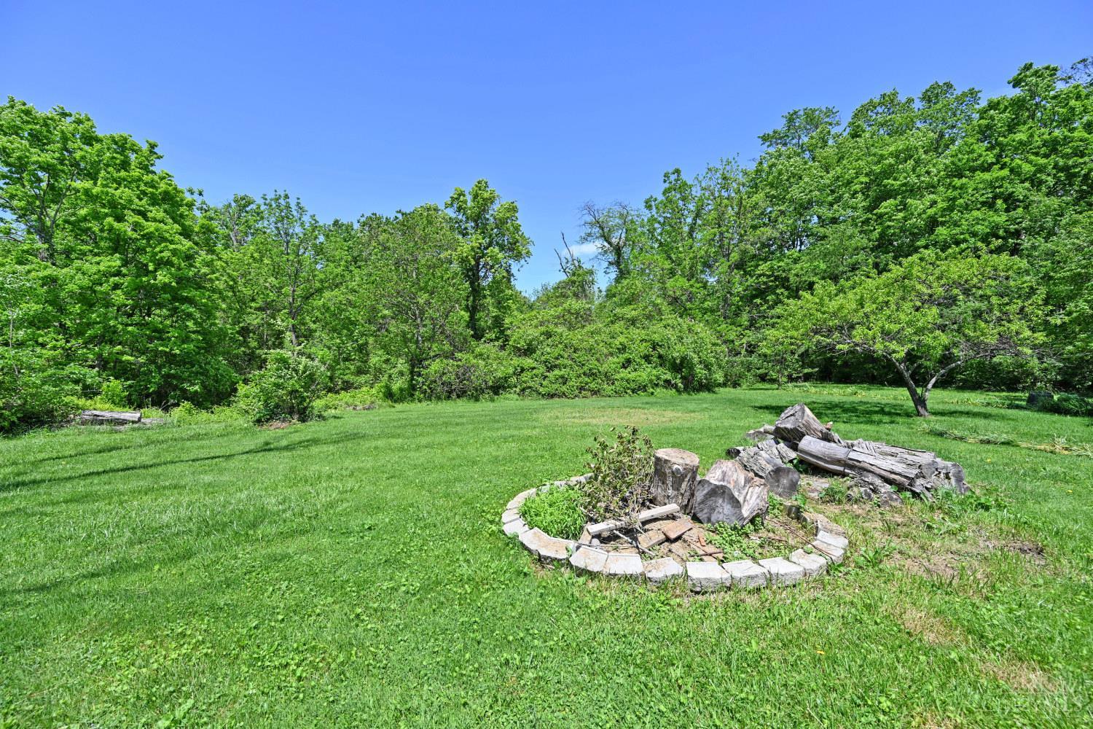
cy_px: 364
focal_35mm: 14
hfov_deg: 104.3
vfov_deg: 81.2
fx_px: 425
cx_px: 546
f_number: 6.3
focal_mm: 14
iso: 100
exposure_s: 1/320
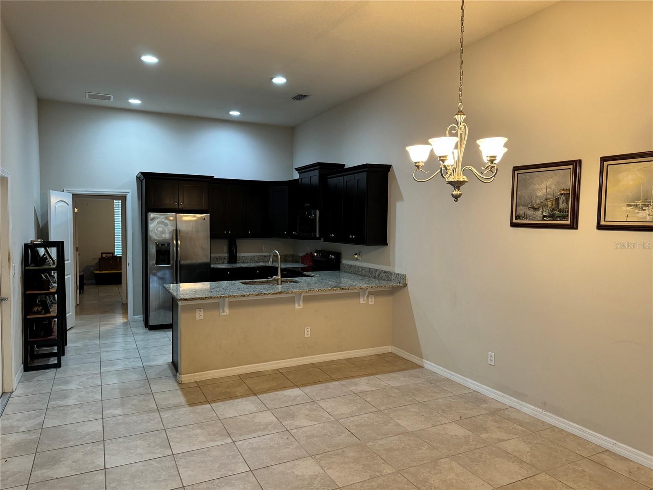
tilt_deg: -3.5
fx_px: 453
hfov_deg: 71.6
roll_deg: -0.5
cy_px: 245
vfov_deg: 56.8
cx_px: 326
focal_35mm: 24
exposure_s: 1/60
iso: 320
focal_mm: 6.76
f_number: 1.78
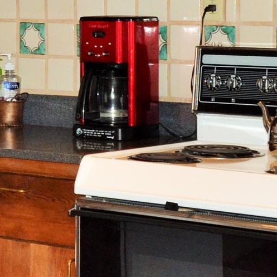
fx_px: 1394
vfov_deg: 11.3
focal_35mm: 154
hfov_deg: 10.5
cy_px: 19
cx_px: -267
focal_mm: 20
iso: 560
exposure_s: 1/60
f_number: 8
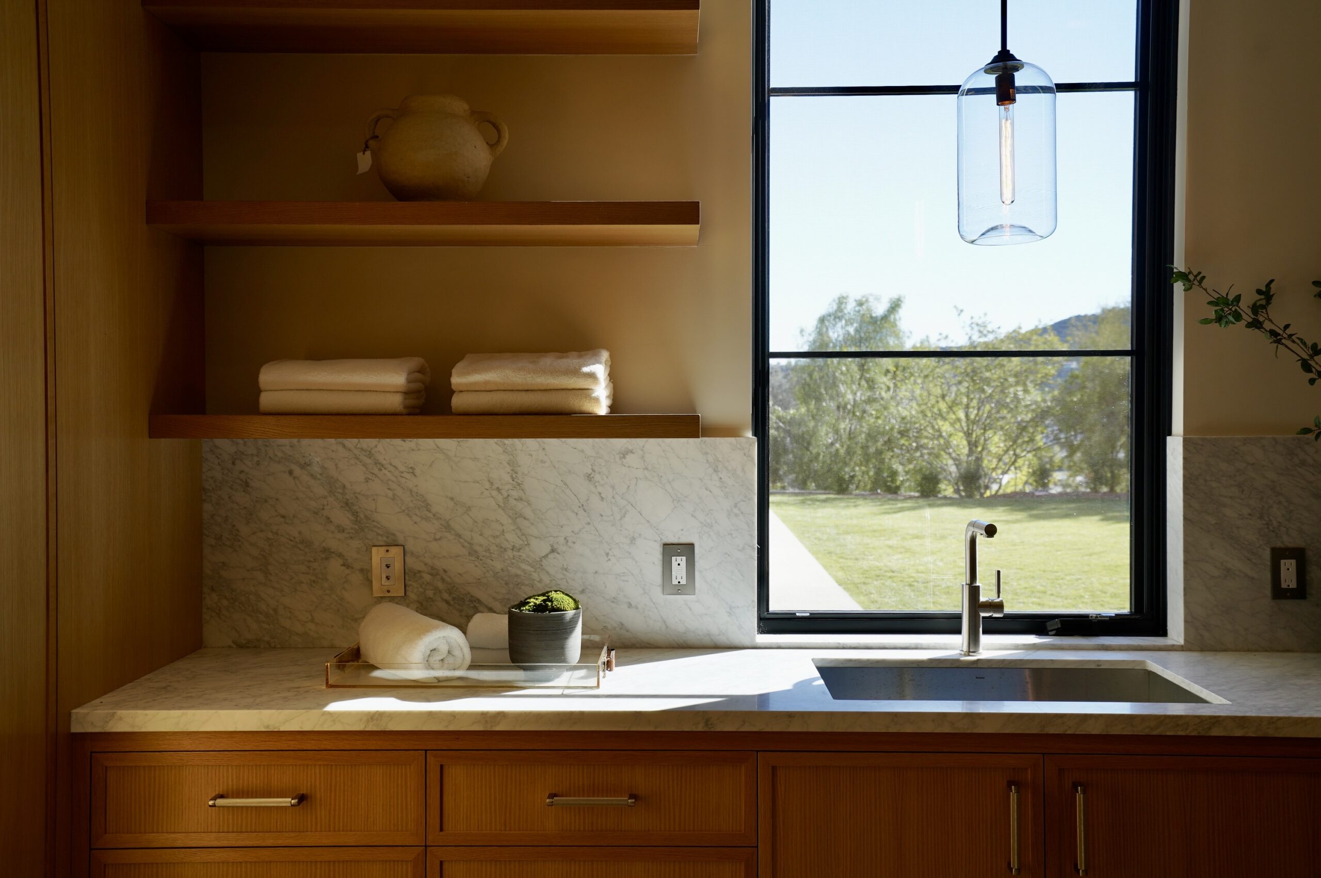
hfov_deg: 55.8
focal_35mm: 34
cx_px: 660
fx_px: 1246
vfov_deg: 38.8
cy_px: 439
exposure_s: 1/80
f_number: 5
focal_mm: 34
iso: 100
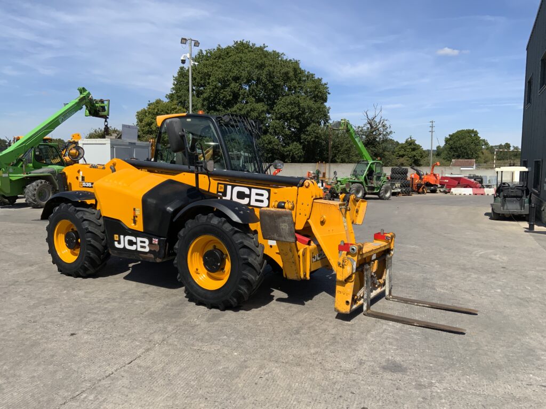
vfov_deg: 48.2
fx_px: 457
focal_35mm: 29
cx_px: 273
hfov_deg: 61.7
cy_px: 204
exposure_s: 1/2320
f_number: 1.8
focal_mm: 3
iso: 20
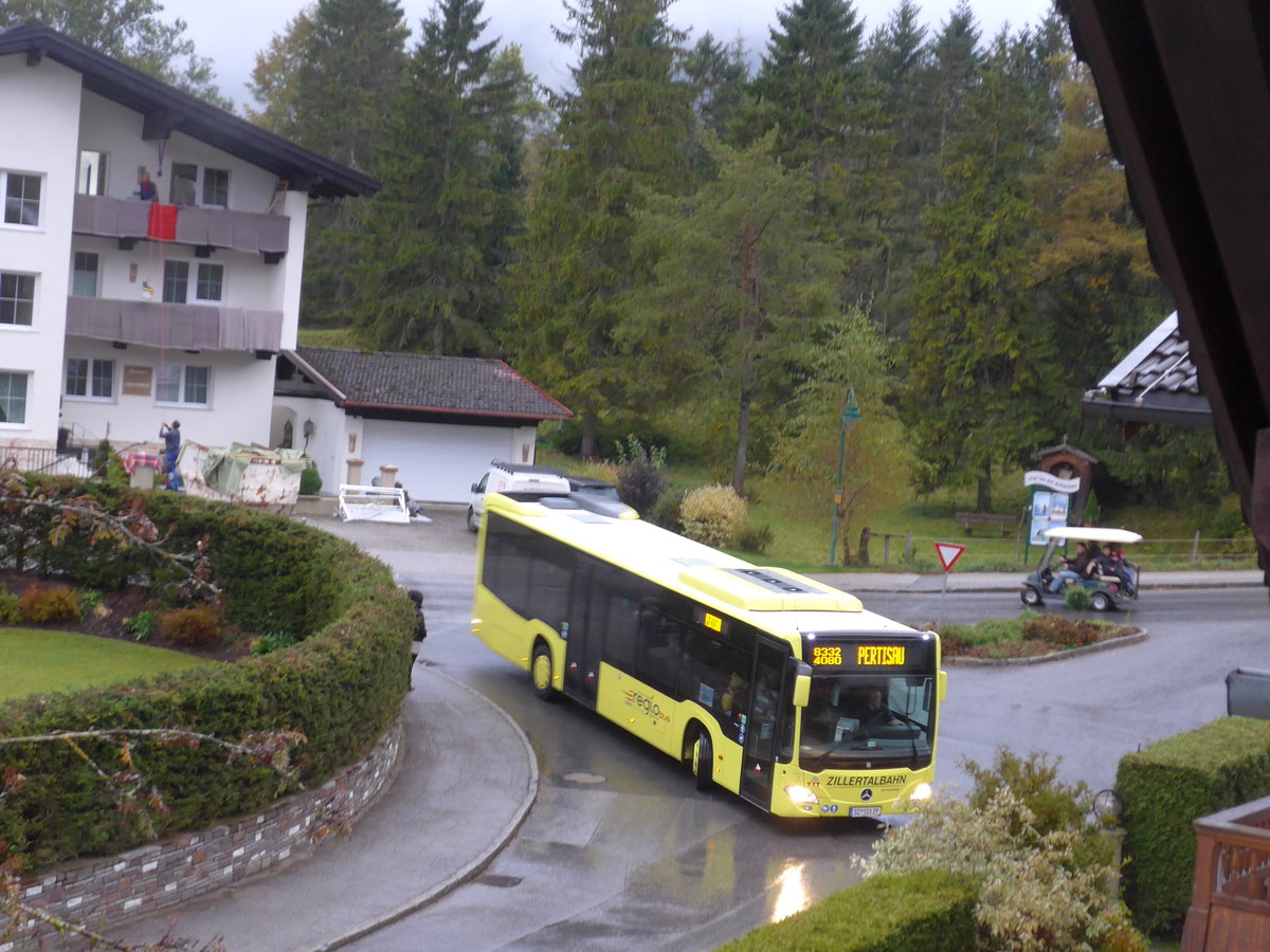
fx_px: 2421
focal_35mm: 66
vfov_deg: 22.3
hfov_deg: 29.4
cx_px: 635
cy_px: 476
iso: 400
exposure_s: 1/20
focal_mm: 13.4
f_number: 3.9
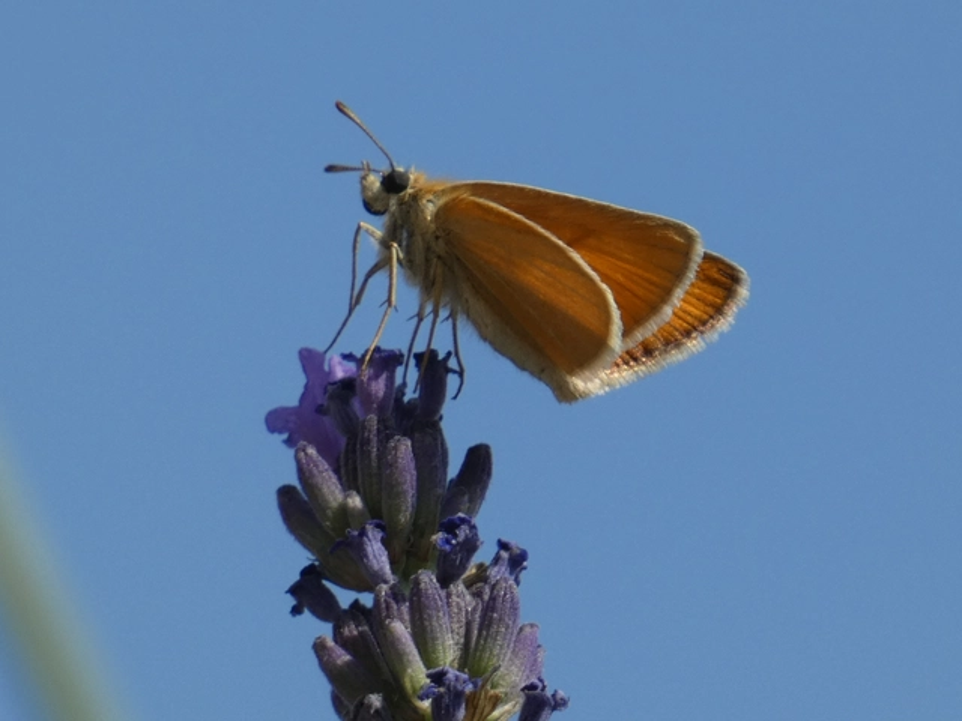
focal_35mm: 566
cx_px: 481
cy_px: 360
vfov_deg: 2.6
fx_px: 15729
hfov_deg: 3.5
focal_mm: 101.4
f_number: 5.6
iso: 100
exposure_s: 1/500
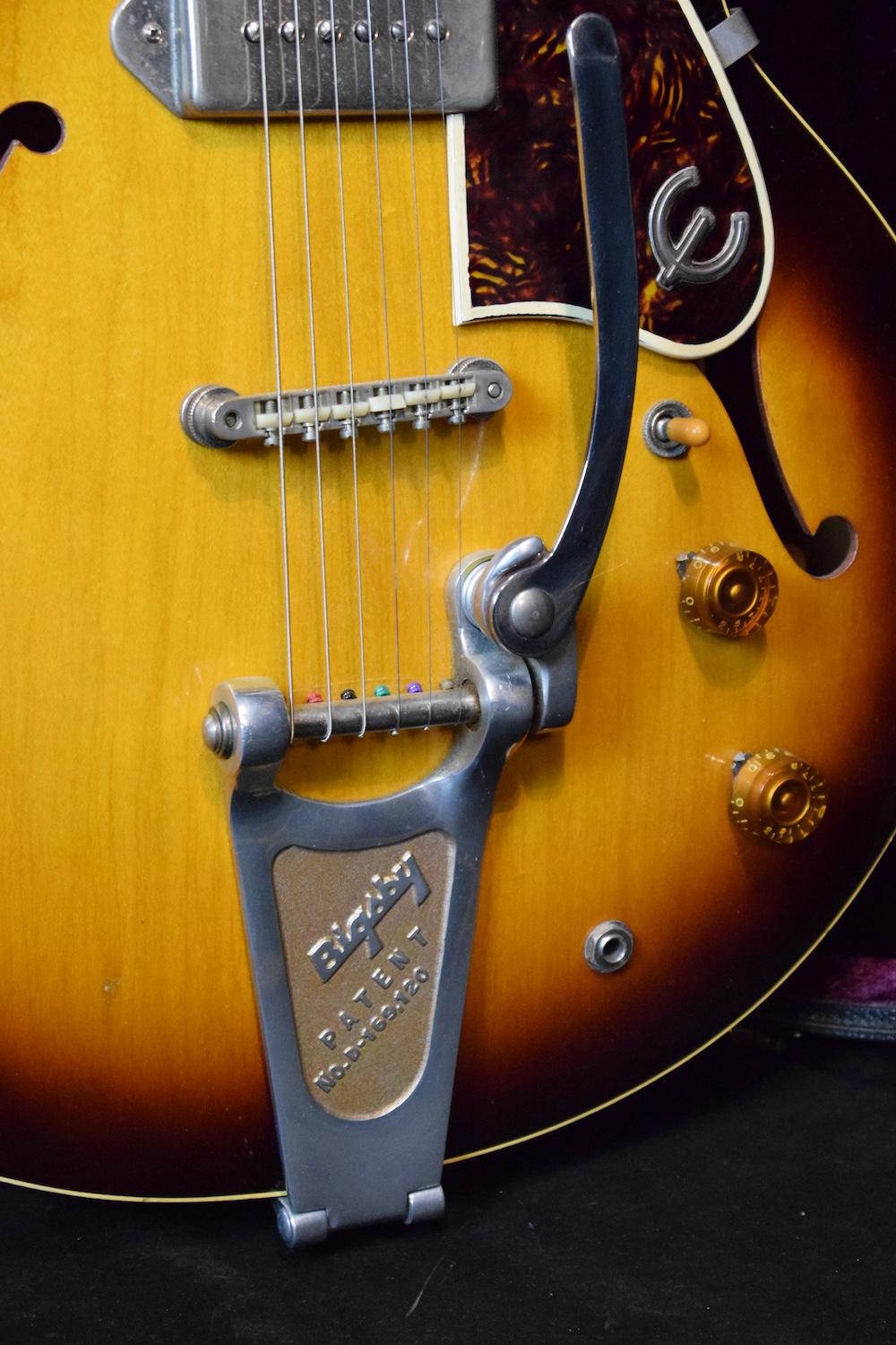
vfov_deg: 24.6
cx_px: 448
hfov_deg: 16.6
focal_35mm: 82
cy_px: 672
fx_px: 3080
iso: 6400
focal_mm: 55
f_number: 5.6
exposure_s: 1/60
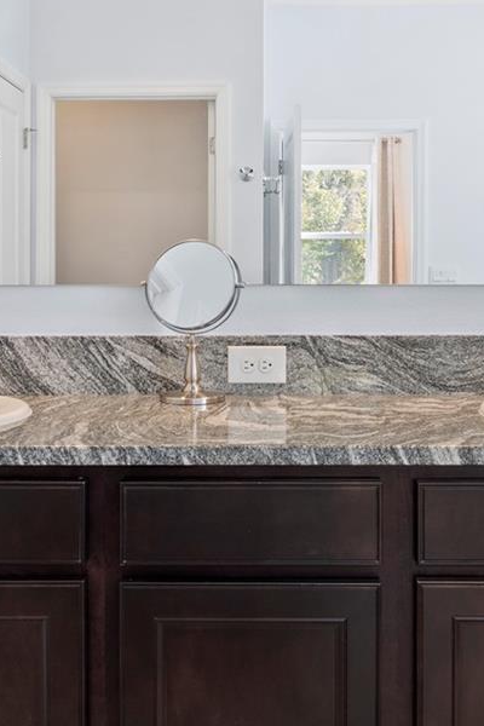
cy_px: 287
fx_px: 807
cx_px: 186
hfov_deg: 33.3
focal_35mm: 40
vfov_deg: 48.1
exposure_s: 1/2
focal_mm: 10
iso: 100
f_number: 8
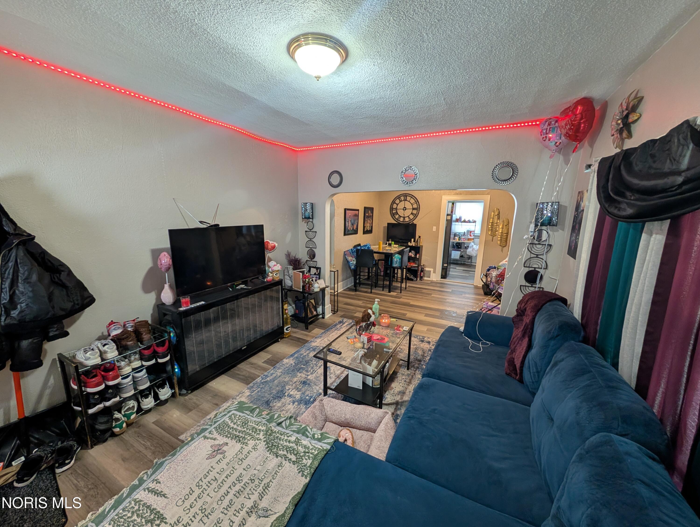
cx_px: 350
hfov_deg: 110.5
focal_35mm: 12
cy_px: 264
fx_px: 243
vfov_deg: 94.6
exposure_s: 1/30
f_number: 1.7
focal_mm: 2.02
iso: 110
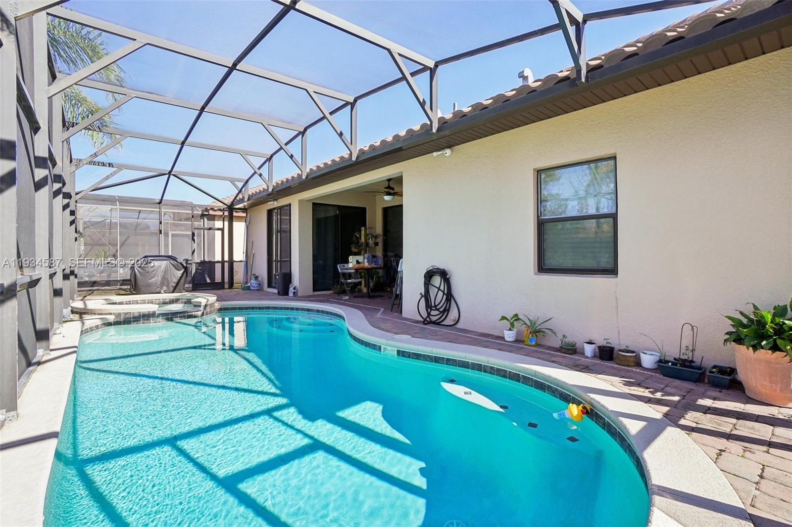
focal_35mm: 15
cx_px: 396
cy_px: 264
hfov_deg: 100.4
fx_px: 330
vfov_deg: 77.3
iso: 400
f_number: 8
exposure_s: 1/320
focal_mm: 10
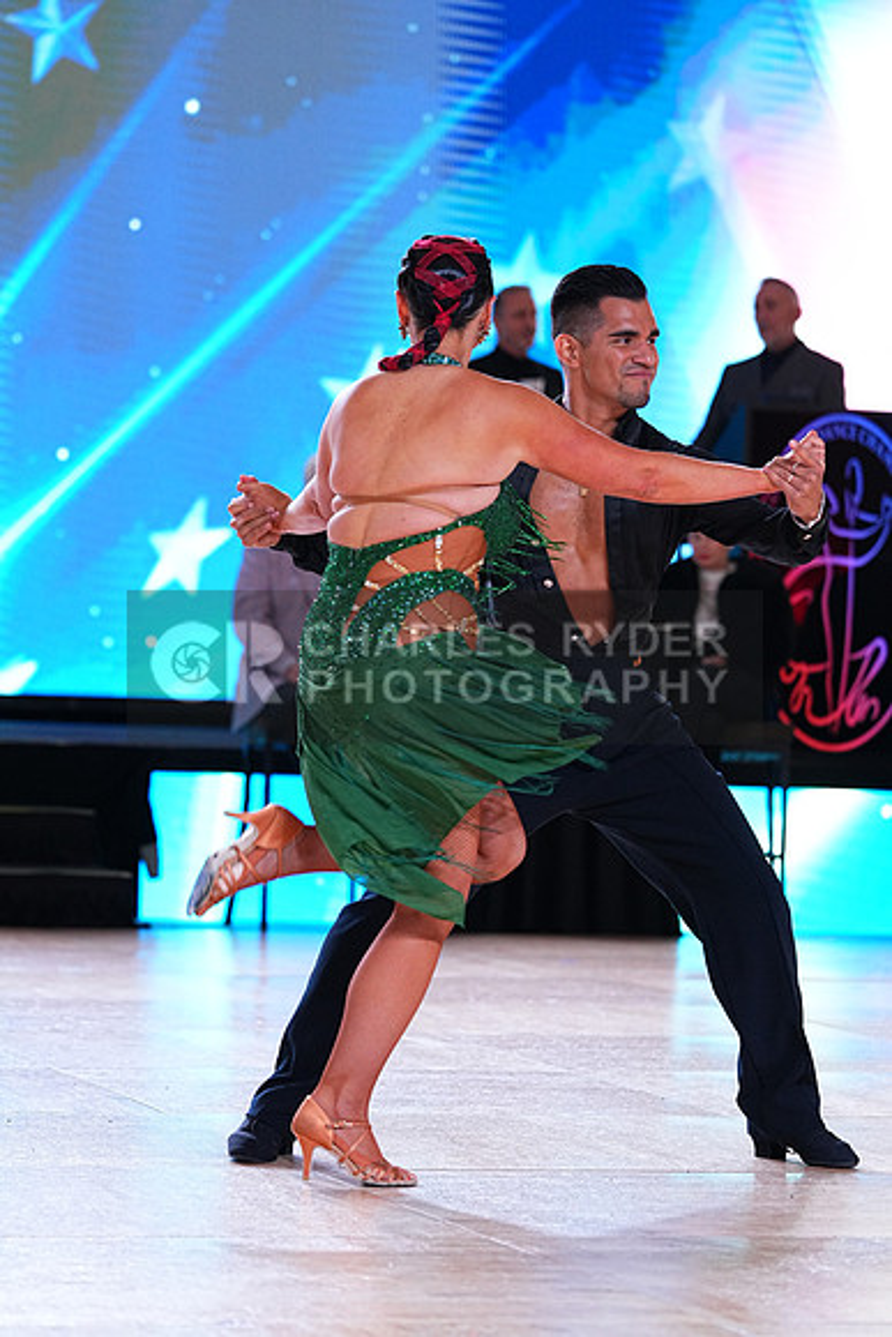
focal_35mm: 148
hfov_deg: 9.3
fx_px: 5497
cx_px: 446
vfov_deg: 13.9
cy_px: 668
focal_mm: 148
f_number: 4
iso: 2000
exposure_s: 1/400
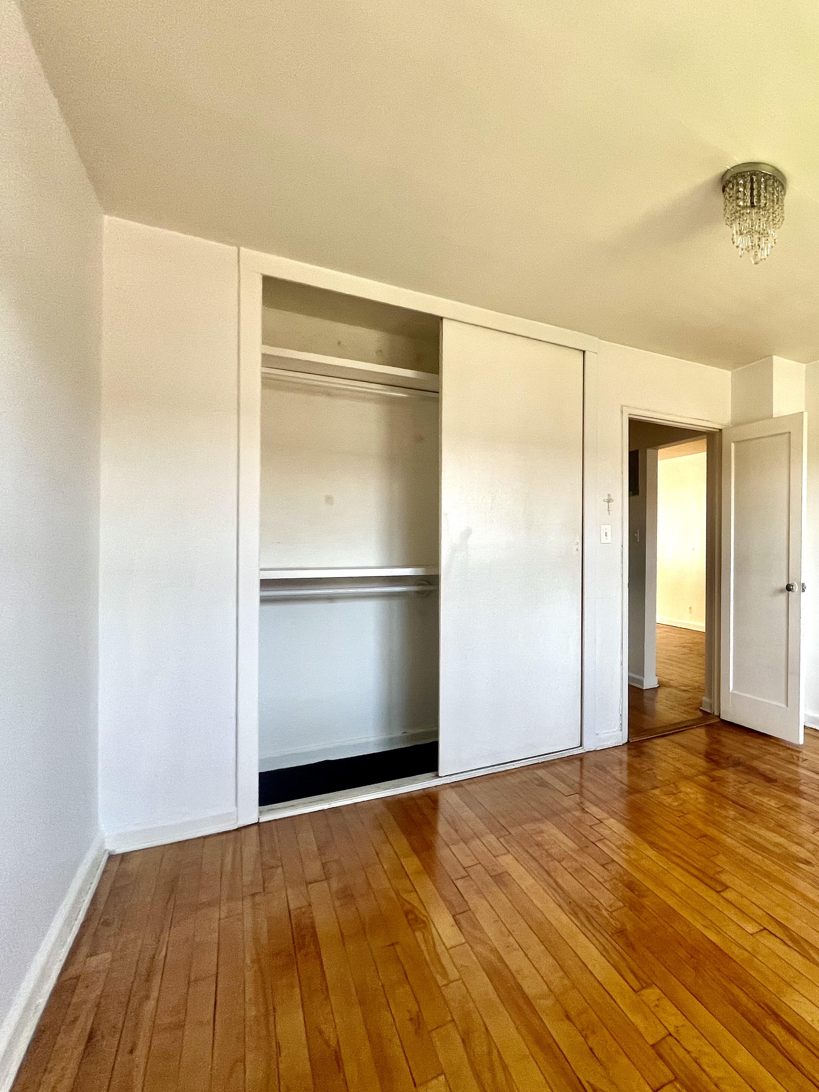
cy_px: 549
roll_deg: -0.6
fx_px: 568
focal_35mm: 18
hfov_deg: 59.6
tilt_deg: -0.9
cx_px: 753
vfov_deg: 87.8
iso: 160
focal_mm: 1.57
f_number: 1.8
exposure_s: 1/99
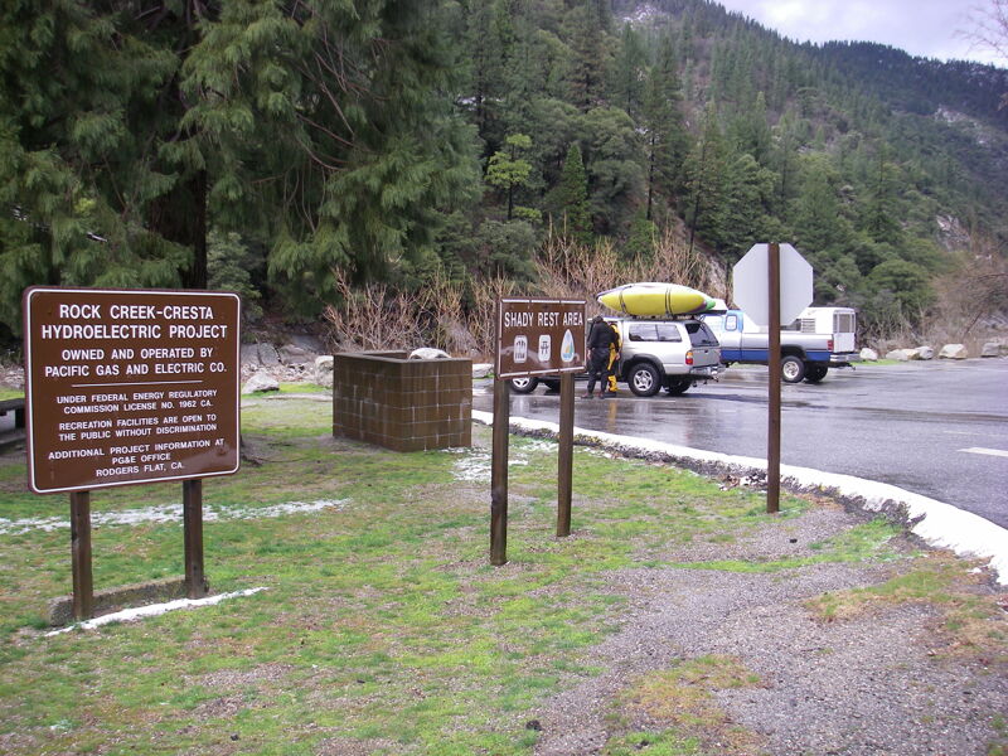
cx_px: 504
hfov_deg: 49.0
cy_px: 378
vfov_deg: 37.7
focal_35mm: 38
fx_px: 1107
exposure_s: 1/200
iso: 64
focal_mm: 6.3
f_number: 3.3
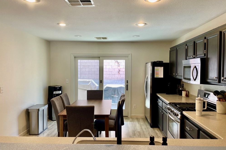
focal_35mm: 28
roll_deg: -0.4
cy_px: 74
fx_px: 176
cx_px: 116
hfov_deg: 65.5
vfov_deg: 46.4
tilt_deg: -1.4
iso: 64
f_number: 1.6
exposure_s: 1/60
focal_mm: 4.2
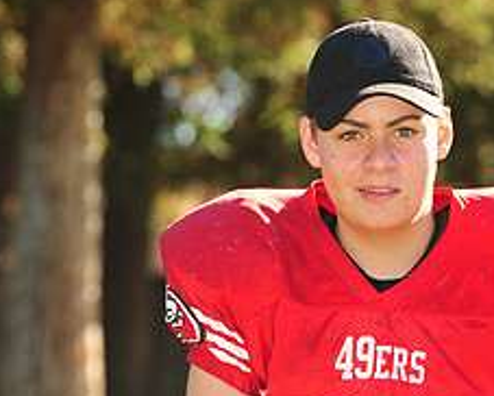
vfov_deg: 5.0
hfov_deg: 6.2
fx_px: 4551
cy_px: 516
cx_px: 413
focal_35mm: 311
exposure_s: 1/320
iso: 200
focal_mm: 130
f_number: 4.5
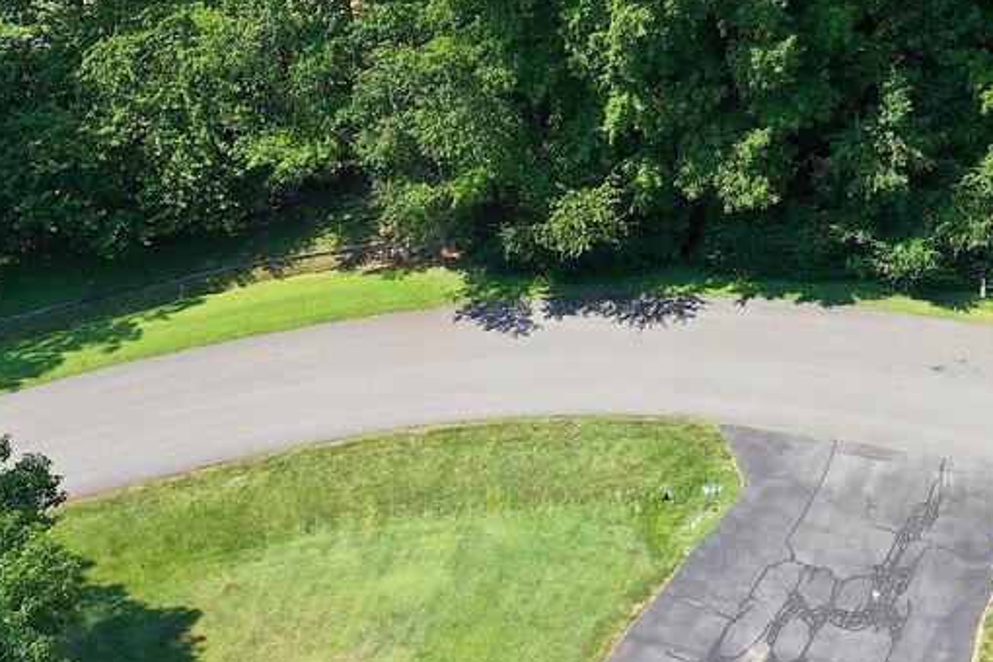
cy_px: -261
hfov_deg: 24.7
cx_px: 954
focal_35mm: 79
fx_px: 2179
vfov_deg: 16.1
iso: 100
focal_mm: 10.26
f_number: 5
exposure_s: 1/240
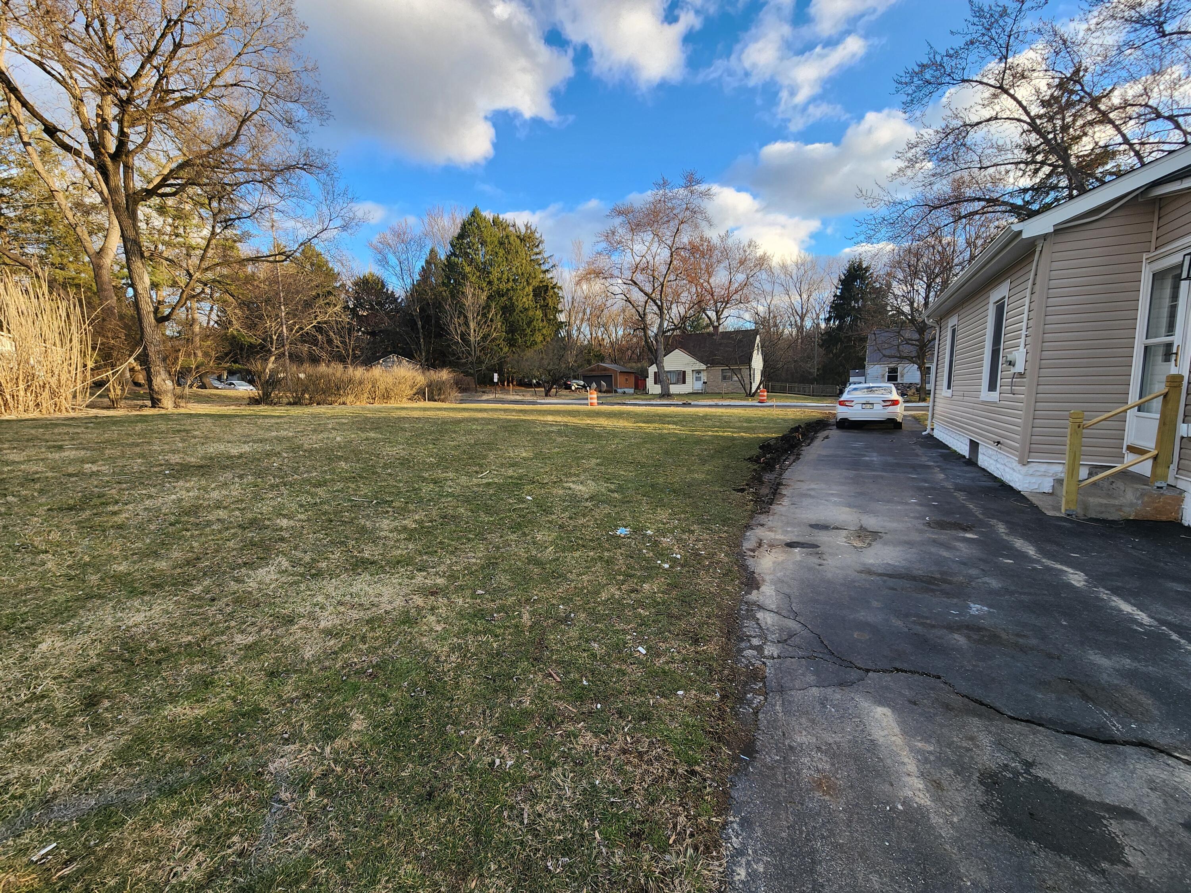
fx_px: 447
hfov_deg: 106.2
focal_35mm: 13
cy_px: 446
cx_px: 596
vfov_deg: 89.9
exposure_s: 1/306
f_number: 2.2
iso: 50
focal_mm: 2.2
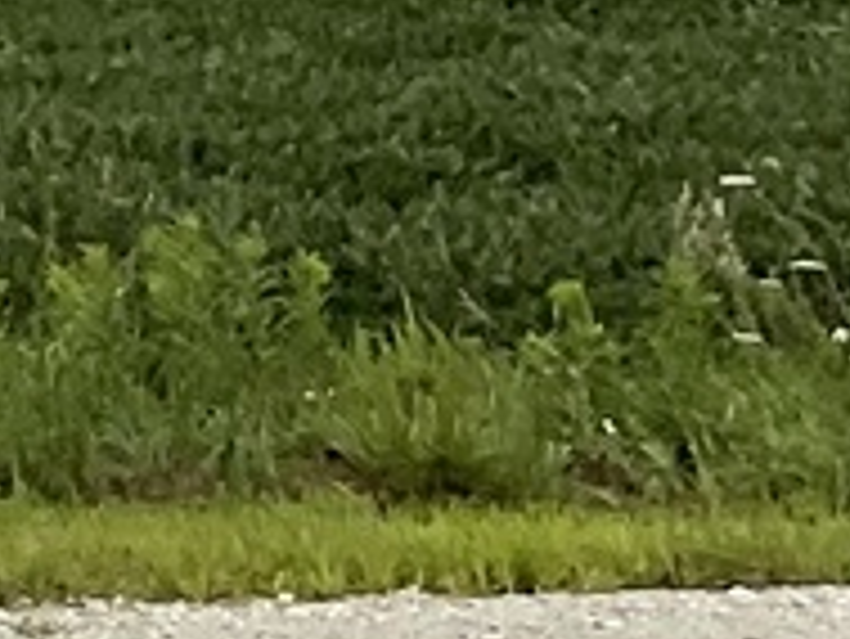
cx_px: -2276
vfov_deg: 6.6
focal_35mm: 221
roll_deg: +1.9
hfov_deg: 7.2
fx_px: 5430
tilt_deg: -0.4
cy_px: -490
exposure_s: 1/4065
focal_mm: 3
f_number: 1.8
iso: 16
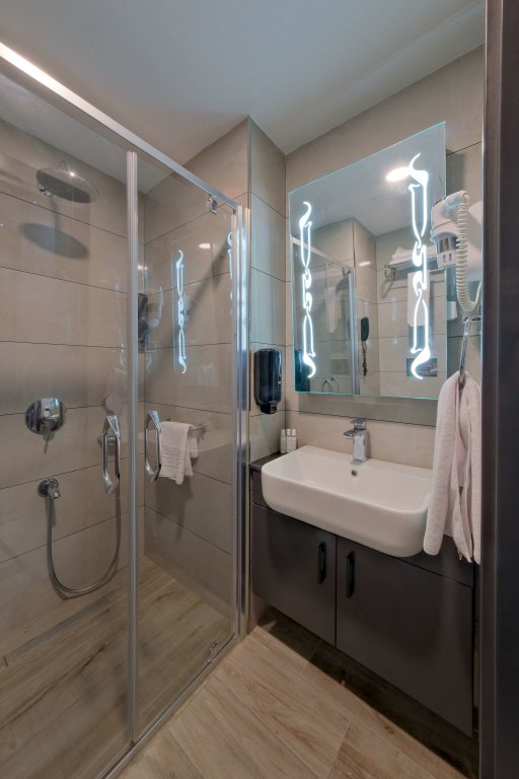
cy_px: 390
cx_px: 260
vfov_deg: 112.6
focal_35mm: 12
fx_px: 259
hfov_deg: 90.0
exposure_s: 1/5
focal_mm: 8
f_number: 9
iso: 640
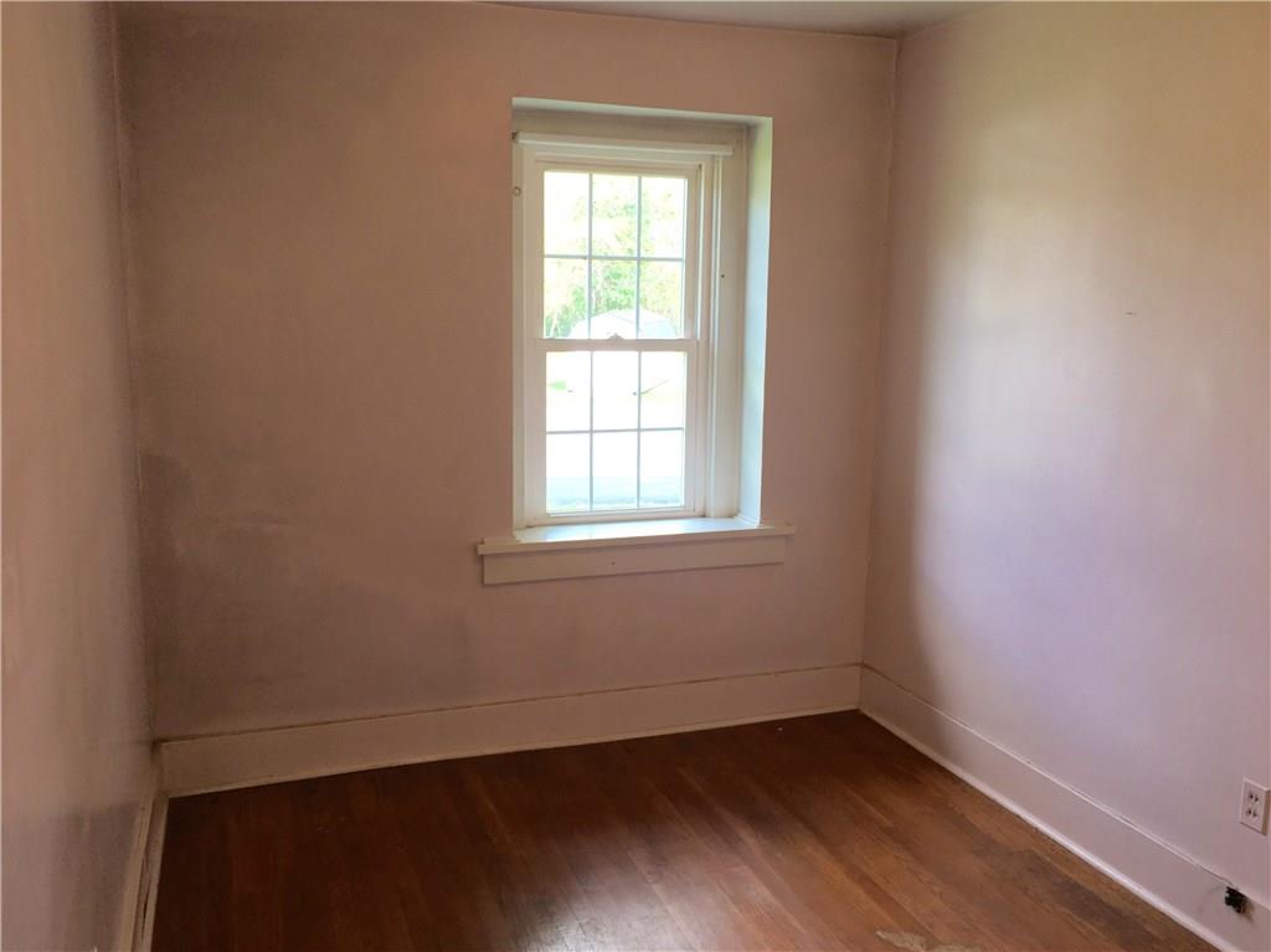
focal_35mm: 29
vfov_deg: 48.2
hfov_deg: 61.7
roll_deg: +0.3
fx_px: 1064
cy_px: 476
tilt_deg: -8.7
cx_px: 636
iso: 25
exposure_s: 1/40
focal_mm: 4.15
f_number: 2.2
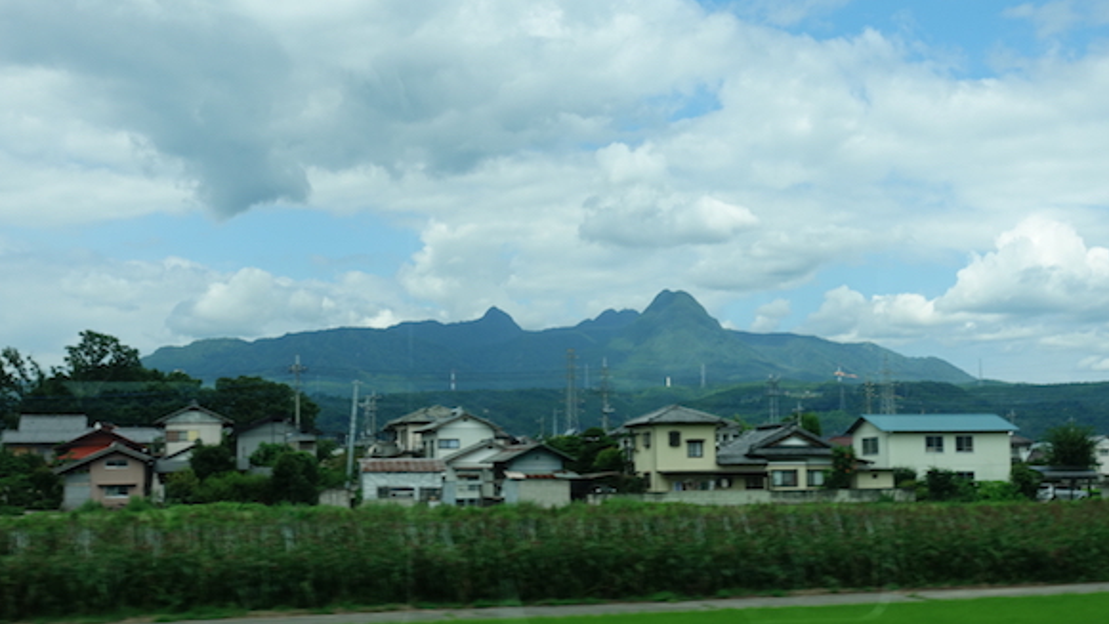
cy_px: 357
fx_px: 1559
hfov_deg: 39.2
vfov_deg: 22.6
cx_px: 552
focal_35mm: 53
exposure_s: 1/100
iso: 125
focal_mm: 18.1
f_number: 4
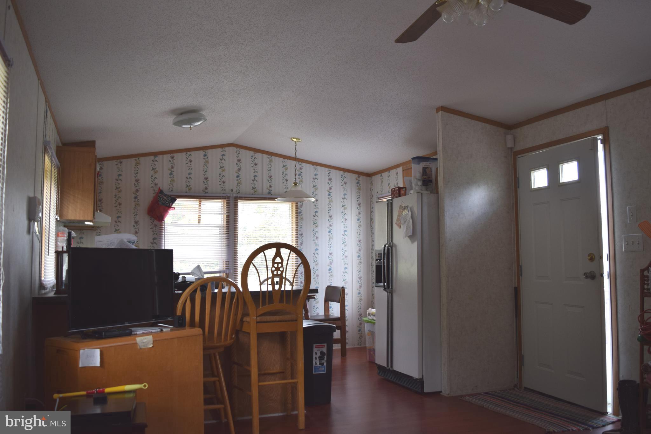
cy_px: 217
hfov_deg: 59.5
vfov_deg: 41.7
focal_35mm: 32
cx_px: 326
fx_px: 570
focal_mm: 21
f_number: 5
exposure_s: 1/100
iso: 400
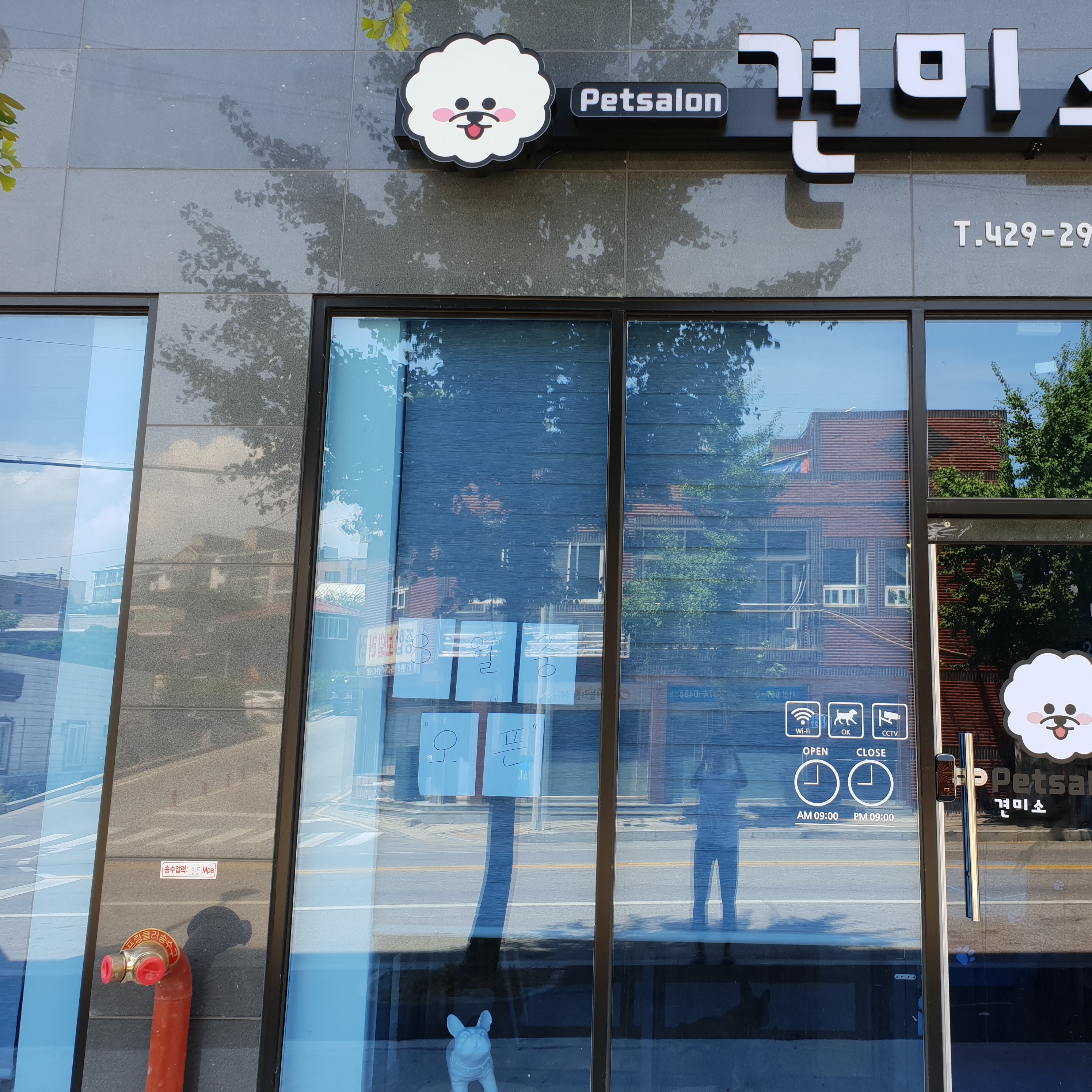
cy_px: 540
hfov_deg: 52.0
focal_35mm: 31
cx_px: 685
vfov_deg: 52.5
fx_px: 1106
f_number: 2.4
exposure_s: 1/177
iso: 50
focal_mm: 4.3
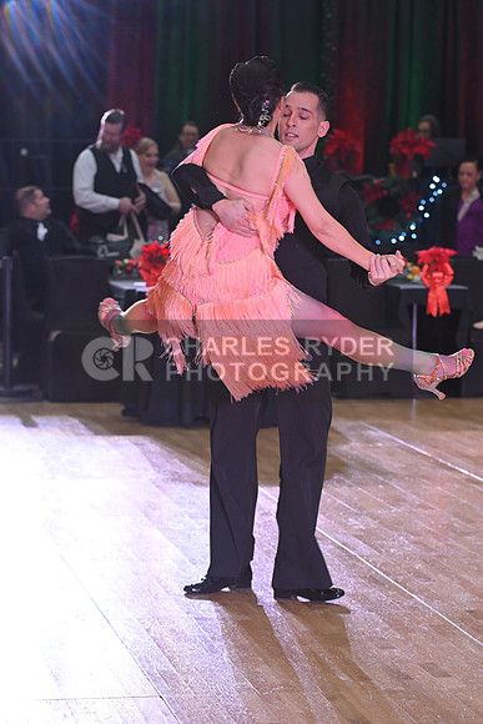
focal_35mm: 112
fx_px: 2252
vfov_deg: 18.3
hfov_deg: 12.2
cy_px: 362
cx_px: 242
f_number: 5
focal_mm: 112
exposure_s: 1/320
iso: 2000
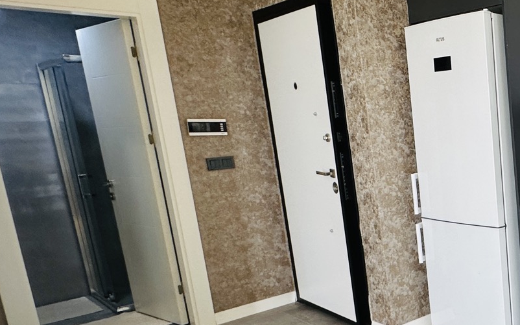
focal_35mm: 37
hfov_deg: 39.7
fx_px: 524
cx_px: 608
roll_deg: +1.9
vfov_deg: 34.2
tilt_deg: -9.7
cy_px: 207
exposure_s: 1/100
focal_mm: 2.22
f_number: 2.2
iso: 160
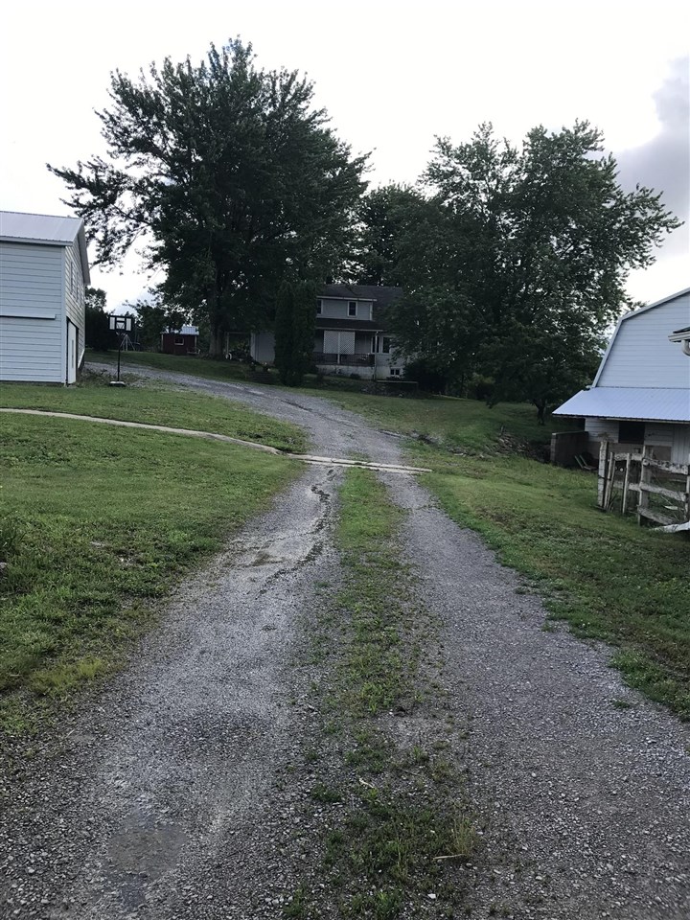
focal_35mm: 28
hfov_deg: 49.7
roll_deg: -2.5
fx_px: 744
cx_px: 345
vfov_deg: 63.4
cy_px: 460
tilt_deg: -6.3
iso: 20
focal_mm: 3.99
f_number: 1.8
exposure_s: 1/997
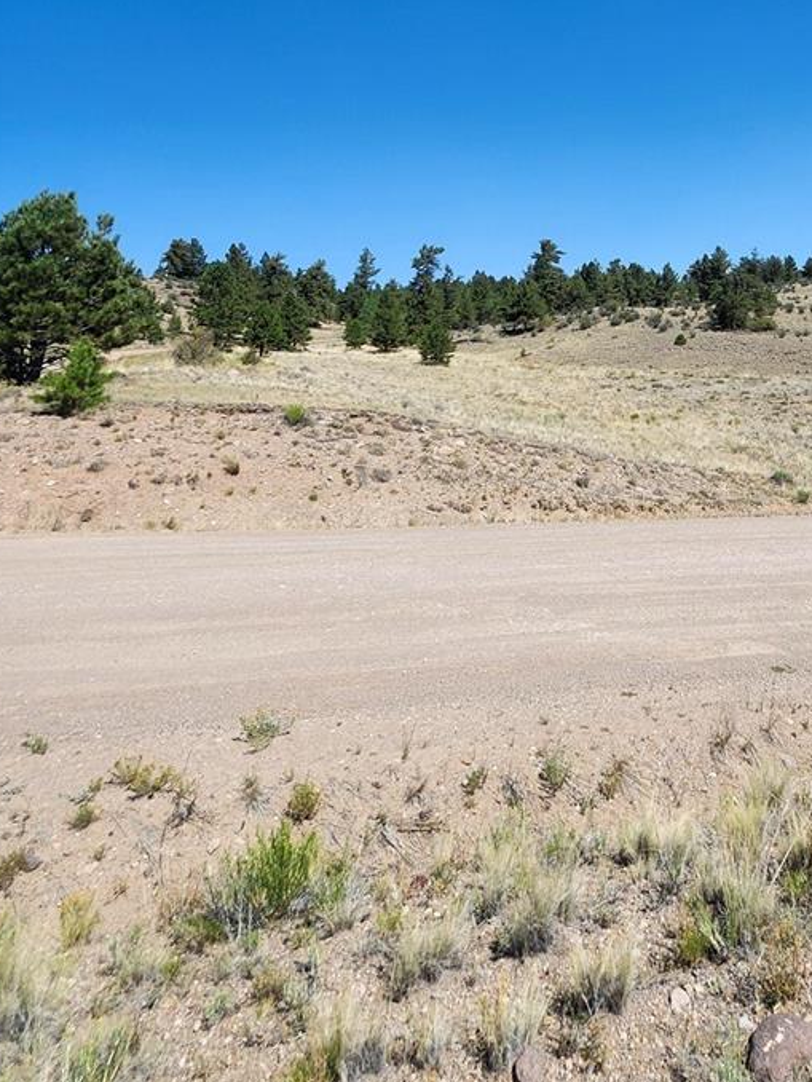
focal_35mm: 23
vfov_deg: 67.8
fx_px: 719
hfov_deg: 55.8
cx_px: 617
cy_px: 236
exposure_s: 1/1761
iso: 40
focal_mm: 1.74
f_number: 2.2
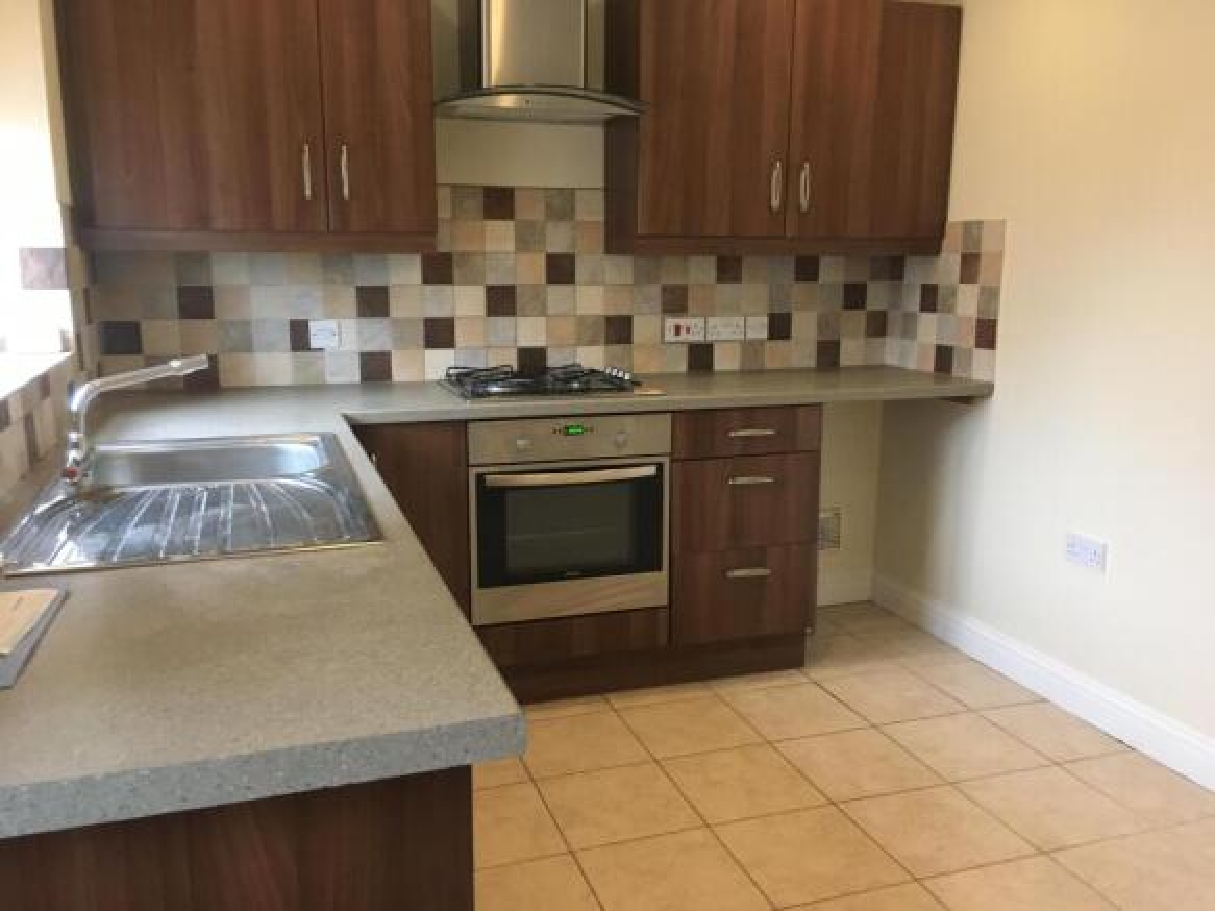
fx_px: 1018
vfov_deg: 48.2
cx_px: 608
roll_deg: +0.4
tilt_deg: -10.5
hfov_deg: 61.7
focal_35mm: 29
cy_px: 456
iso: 200
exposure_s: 1/17
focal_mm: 4.15
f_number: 2.2
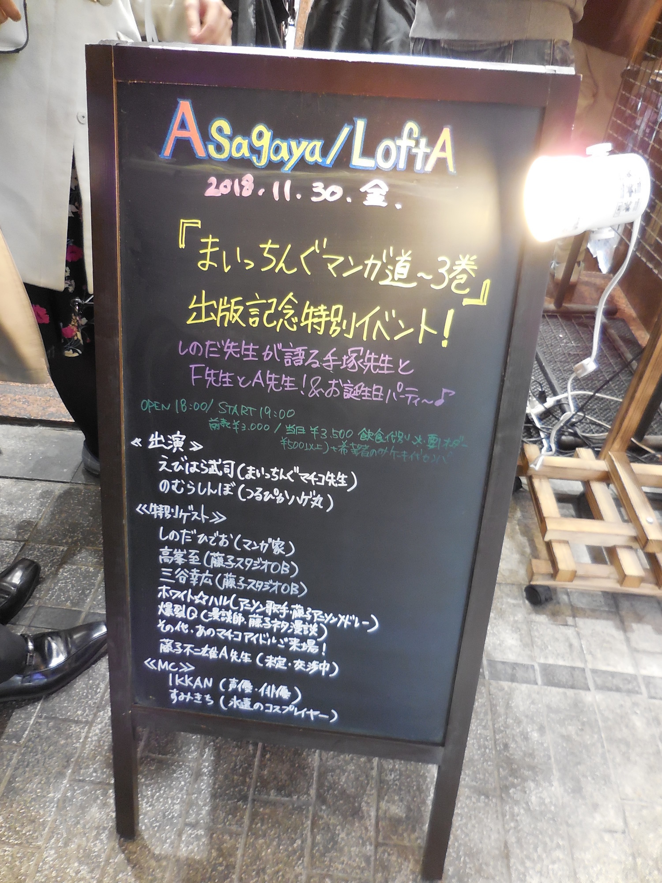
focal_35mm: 25
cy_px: 442
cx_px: 331
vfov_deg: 69.4
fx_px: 637
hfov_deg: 54.9
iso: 400
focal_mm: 4.5
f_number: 3.3
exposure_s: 1/8
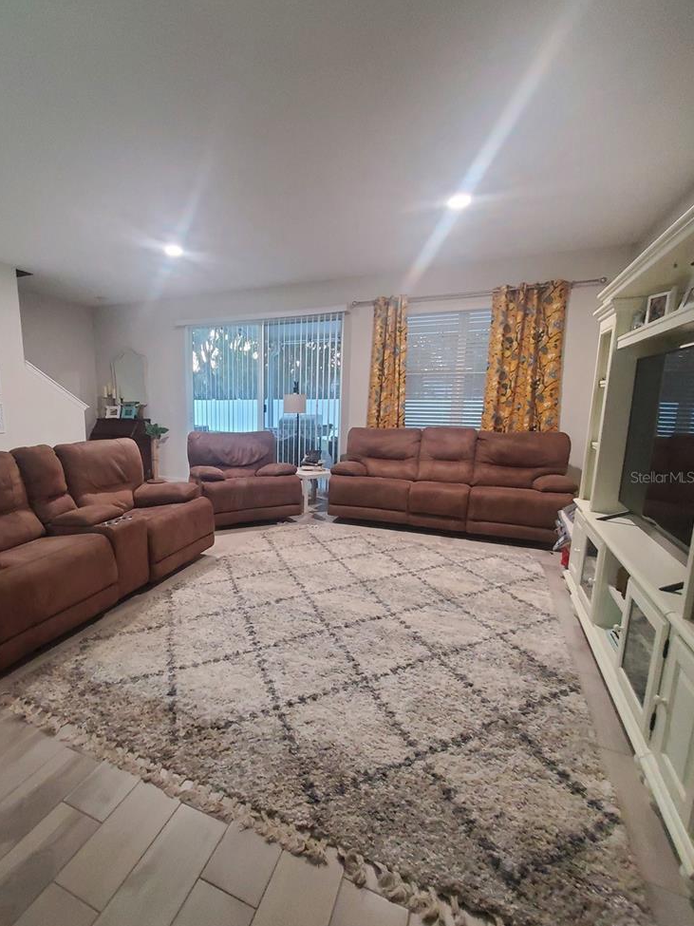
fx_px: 428
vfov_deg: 94.5
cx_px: 271
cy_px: 477
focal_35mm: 16
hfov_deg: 77.0
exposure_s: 1/30
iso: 400
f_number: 2.2
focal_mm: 1.8
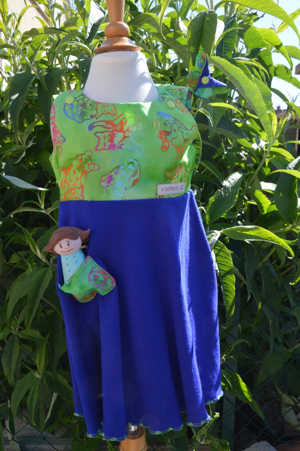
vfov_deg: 59.6
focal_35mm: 32
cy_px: 226
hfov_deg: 41.6
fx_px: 395
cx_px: 150
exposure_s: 1/400
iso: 800
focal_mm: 21
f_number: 10
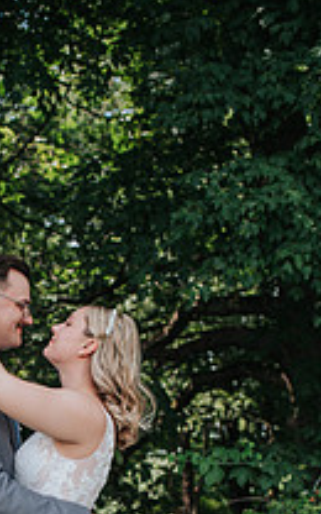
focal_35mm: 77
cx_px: 79
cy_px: 524
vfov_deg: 25.4
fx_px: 1078
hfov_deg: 16.8
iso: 100
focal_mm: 35
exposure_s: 1/500
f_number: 2.8
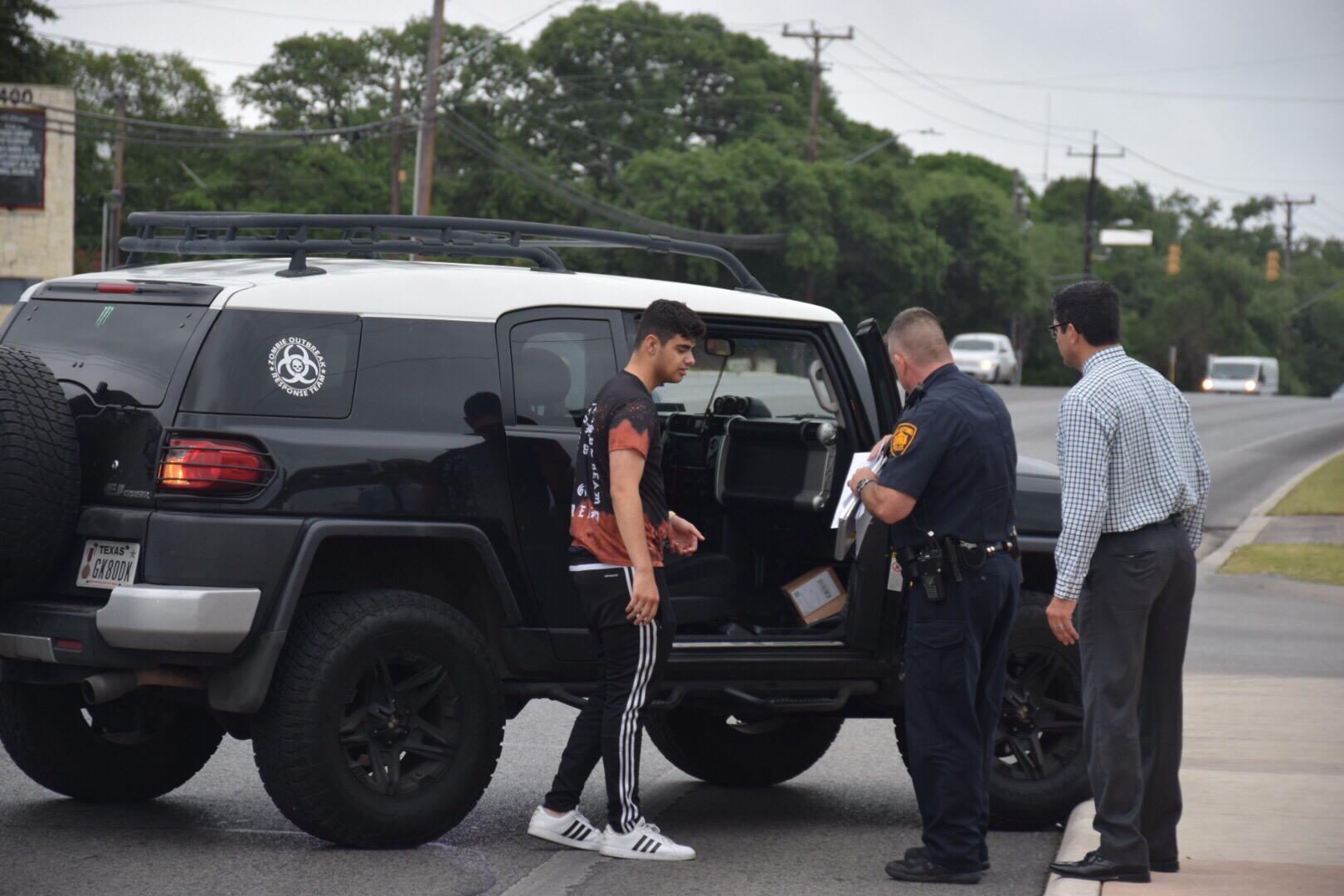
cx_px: 672
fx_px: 5600
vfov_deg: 9.1
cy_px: 448
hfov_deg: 13.7
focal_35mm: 150
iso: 400
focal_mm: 100
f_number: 5.6
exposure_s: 1/400
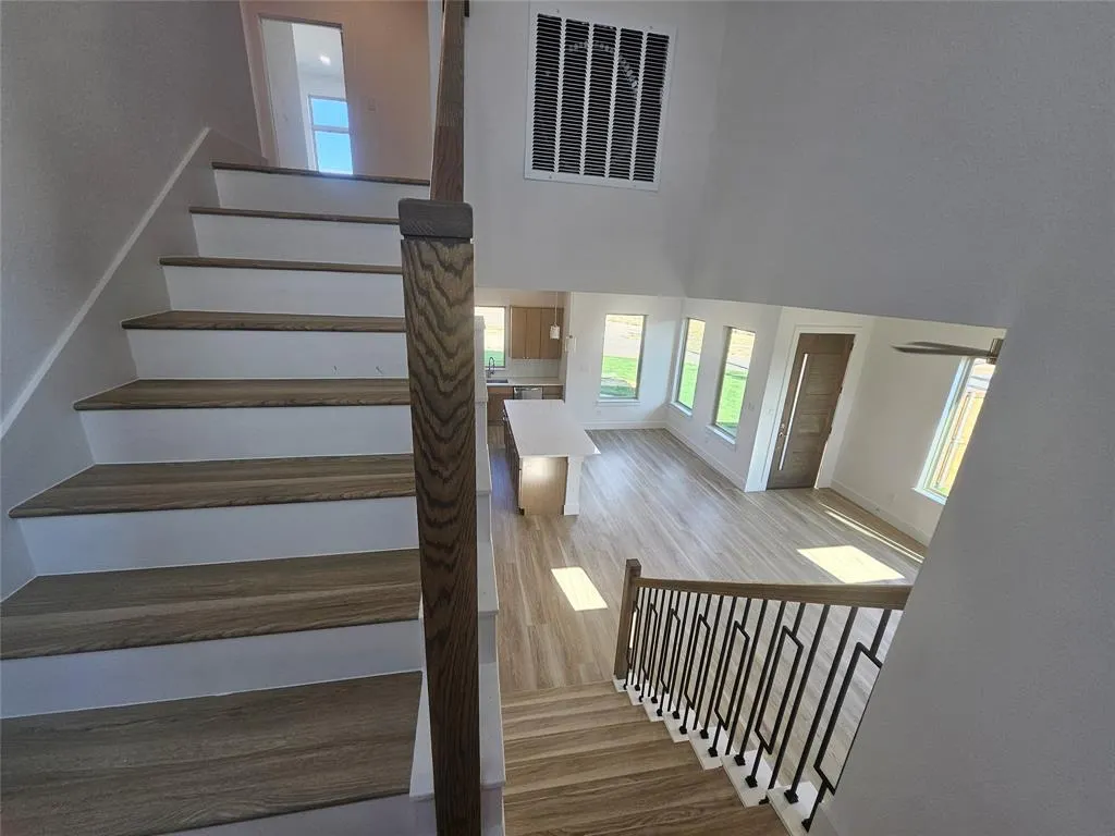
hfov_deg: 106.2
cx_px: 558
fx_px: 419
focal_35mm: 13
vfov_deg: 89.9
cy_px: 418
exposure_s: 1/60
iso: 40
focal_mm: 1.74
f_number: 2.2
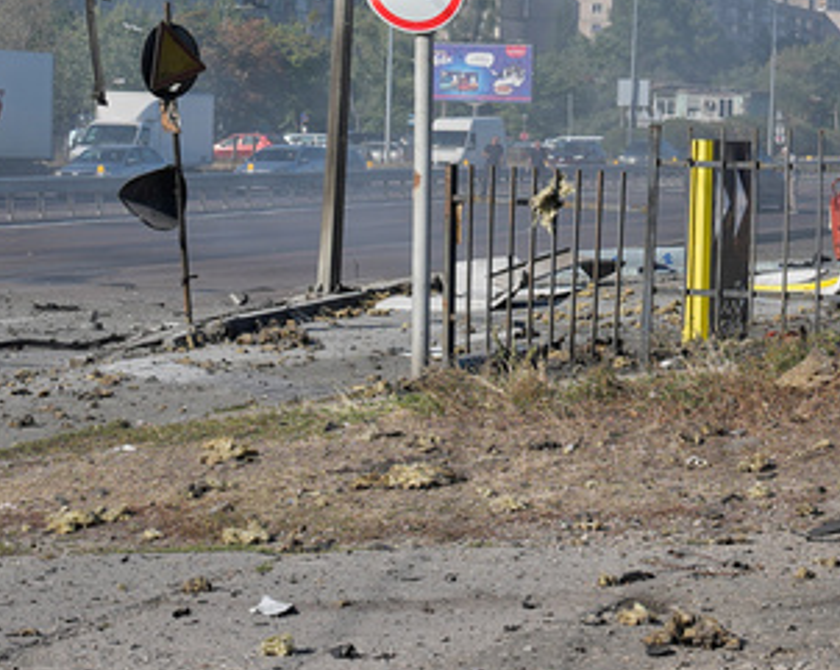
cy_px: 81
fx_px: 3005
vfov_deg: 12.6
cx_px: 540
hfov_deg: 15.9
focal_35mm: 121
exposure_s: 1/800
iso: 125
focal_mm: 38
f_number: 5
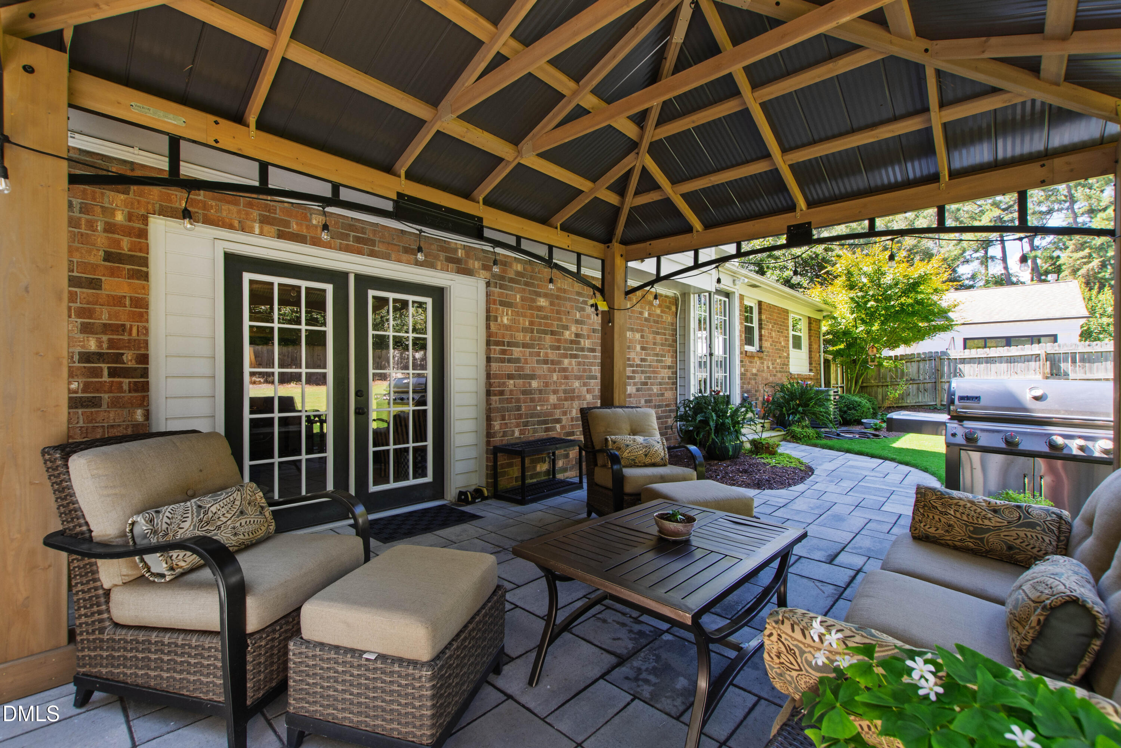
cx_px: 560
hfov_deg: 100.4
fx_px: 467
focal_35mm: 15
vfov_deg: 77.3
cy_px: 374
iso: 100
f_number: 8
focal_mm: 10
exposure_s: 1/25
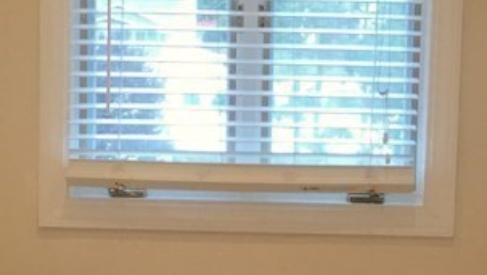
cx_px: 257
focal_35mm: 114
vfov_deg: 10.6
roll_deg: -0.1
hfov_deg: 18.8
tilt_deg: -7.3
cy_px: 203
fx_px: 1473
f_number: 2.4
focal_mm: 3.3
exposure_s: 1/30
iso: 25
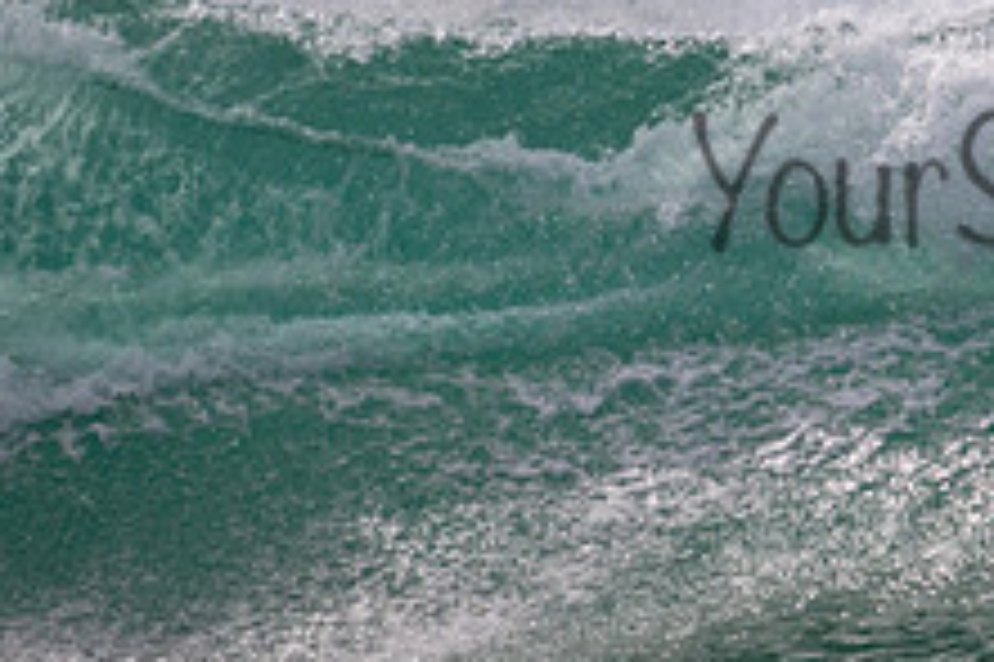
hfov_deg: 1.0
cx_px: 1156
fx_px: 58021
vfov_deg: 0.7
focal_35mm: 2103
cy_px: 142
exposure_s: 1/2000
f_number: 11
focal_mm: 800
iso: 640
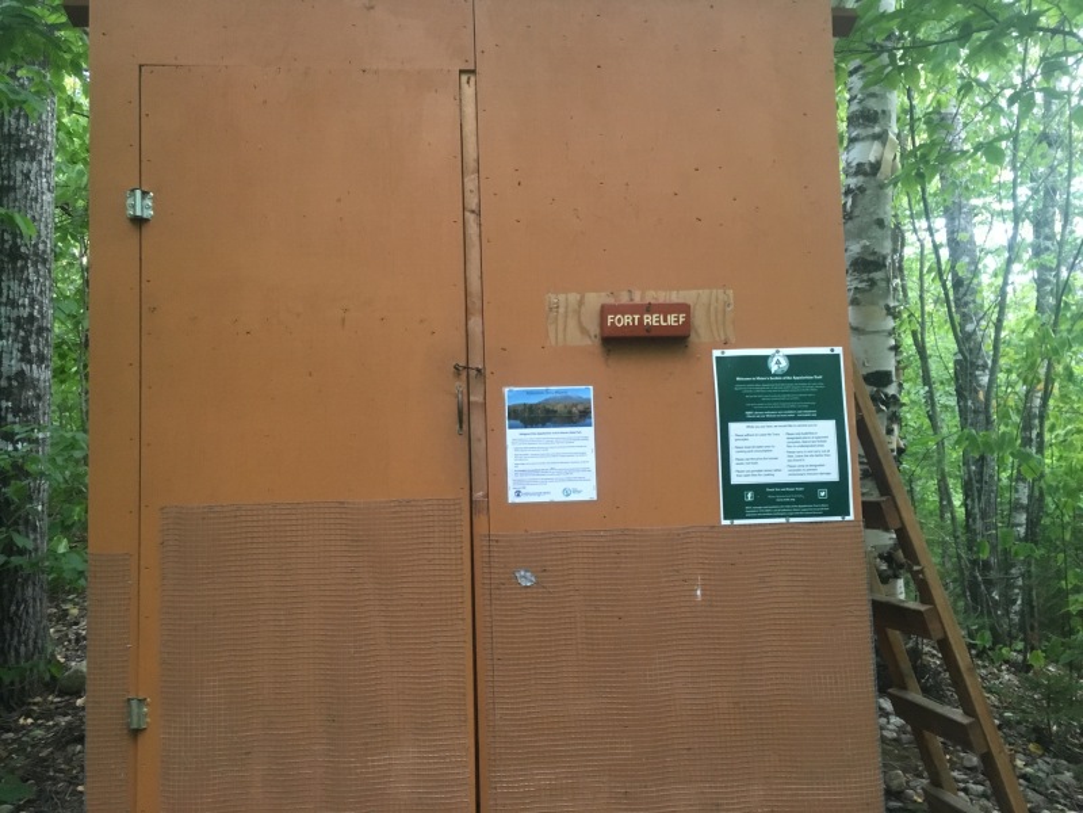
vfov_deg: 48.2
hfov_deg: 61.7
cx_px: 542
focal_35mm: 29
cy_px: 406
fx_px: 907
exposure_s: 1/24
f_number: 2.2
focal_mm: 4.15
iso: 200
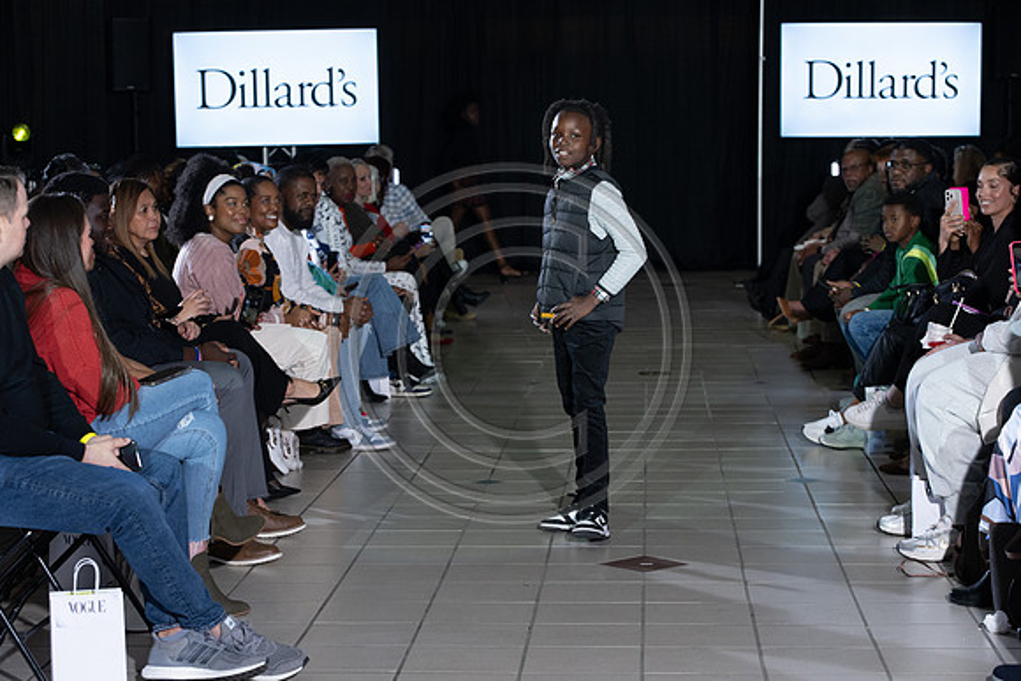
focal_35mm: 85
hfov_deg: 23.9
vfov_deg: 16.1
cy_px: 340
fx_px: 2411
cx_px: 510
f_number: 5
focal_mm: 85
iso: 1250
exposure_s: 1/160
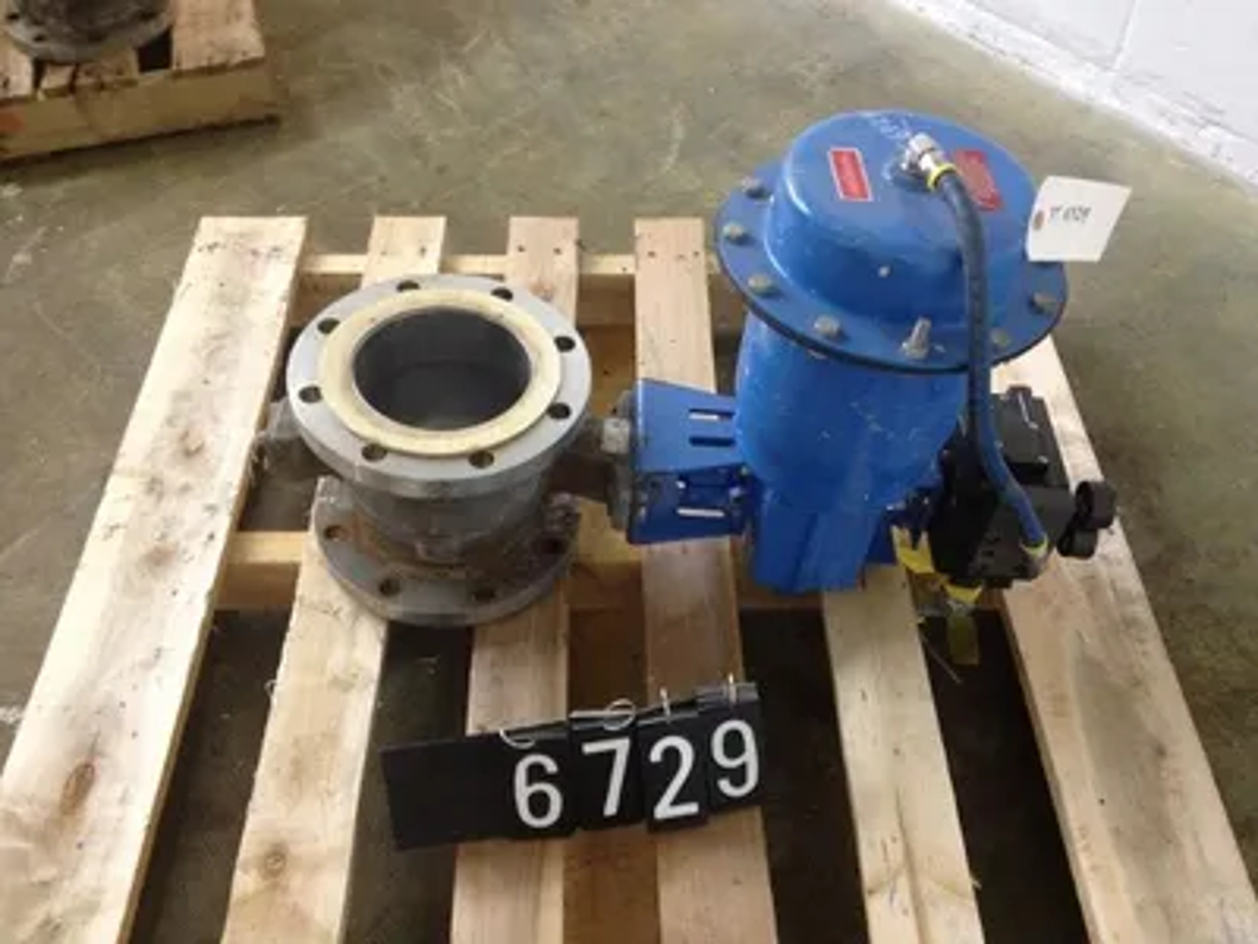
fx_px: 1272
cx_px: 629
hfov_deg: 52.6
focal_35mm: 35
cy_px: 472
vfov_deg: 40.7
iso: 250
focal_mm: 4.28
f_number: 2.4
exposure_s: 1/20
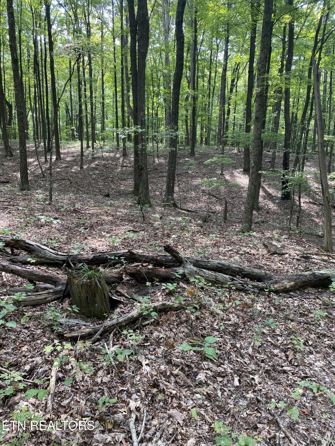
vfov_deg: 67.3
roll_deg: +2.3
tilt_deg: -12.7
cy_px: 223
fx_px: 335
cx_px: 168
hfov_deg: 53.1
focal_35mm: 26
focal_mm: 4.25
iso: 125
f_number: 1.8
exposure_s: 1/121
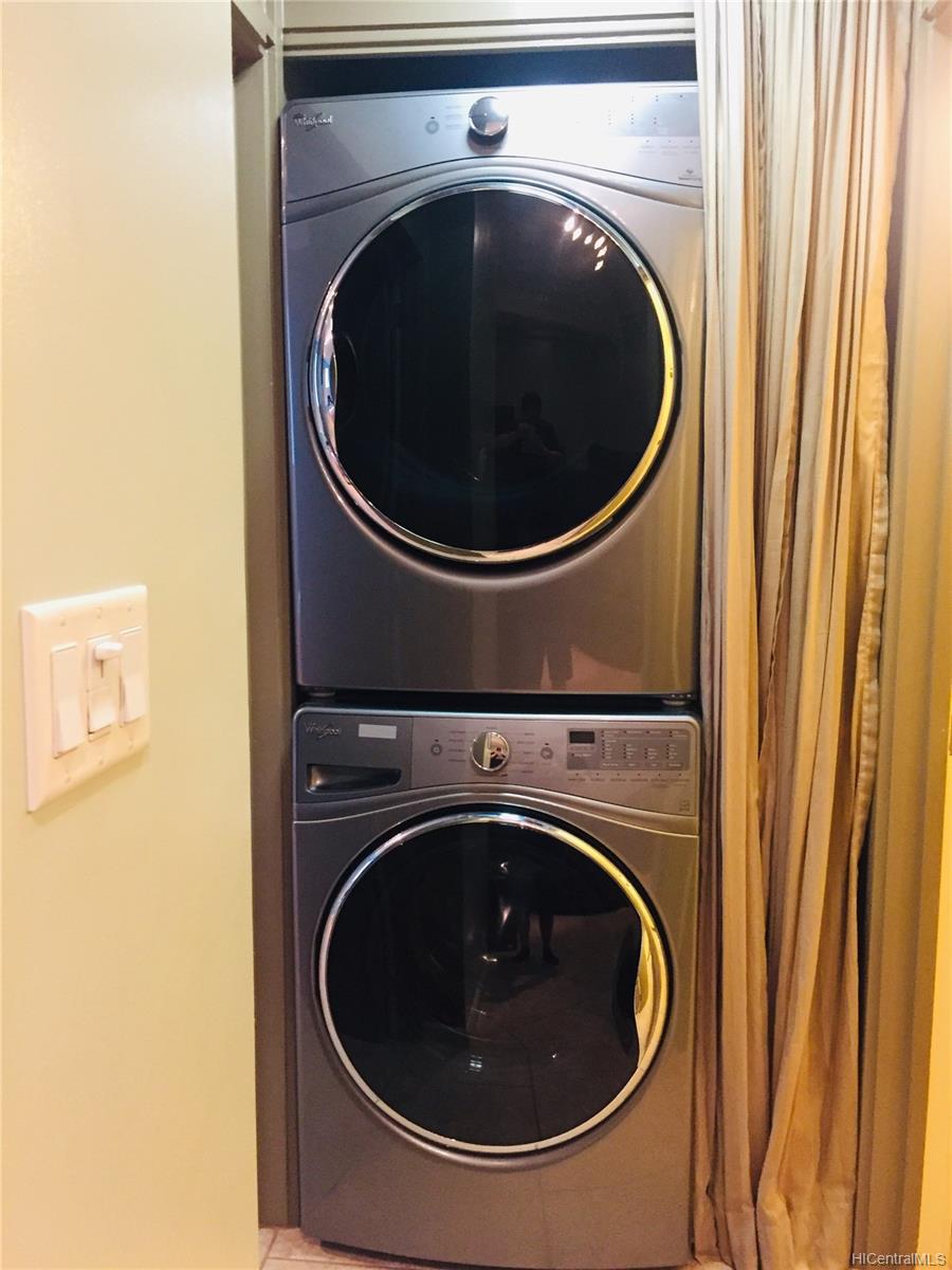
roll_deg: -0.6
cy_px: 635
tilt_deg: -7.8
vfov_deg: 61.7
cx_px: 476
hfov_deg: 48.2
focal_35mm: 29
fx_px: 1063
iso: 250
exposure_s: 1/15
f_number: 2.2
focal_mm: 4.15
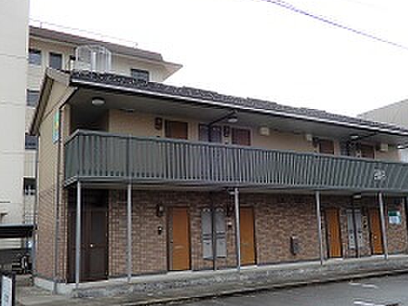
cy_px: 163
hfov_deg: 50.0
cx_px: 223
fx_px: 436
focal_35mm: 37
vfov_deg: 38.7
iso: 80
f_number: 3.5
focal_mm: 5.4
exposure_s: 1/200
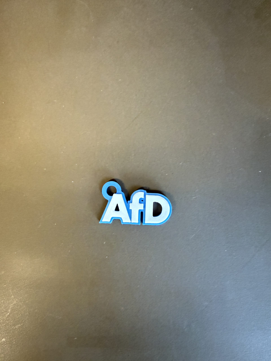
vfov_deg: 71.6
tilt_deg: -85.2
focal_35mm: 24
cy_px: 180
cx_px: 136
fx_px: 251
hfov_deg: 56.8
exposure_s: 1/50
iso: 1000
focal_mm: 2.22
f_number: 2.2
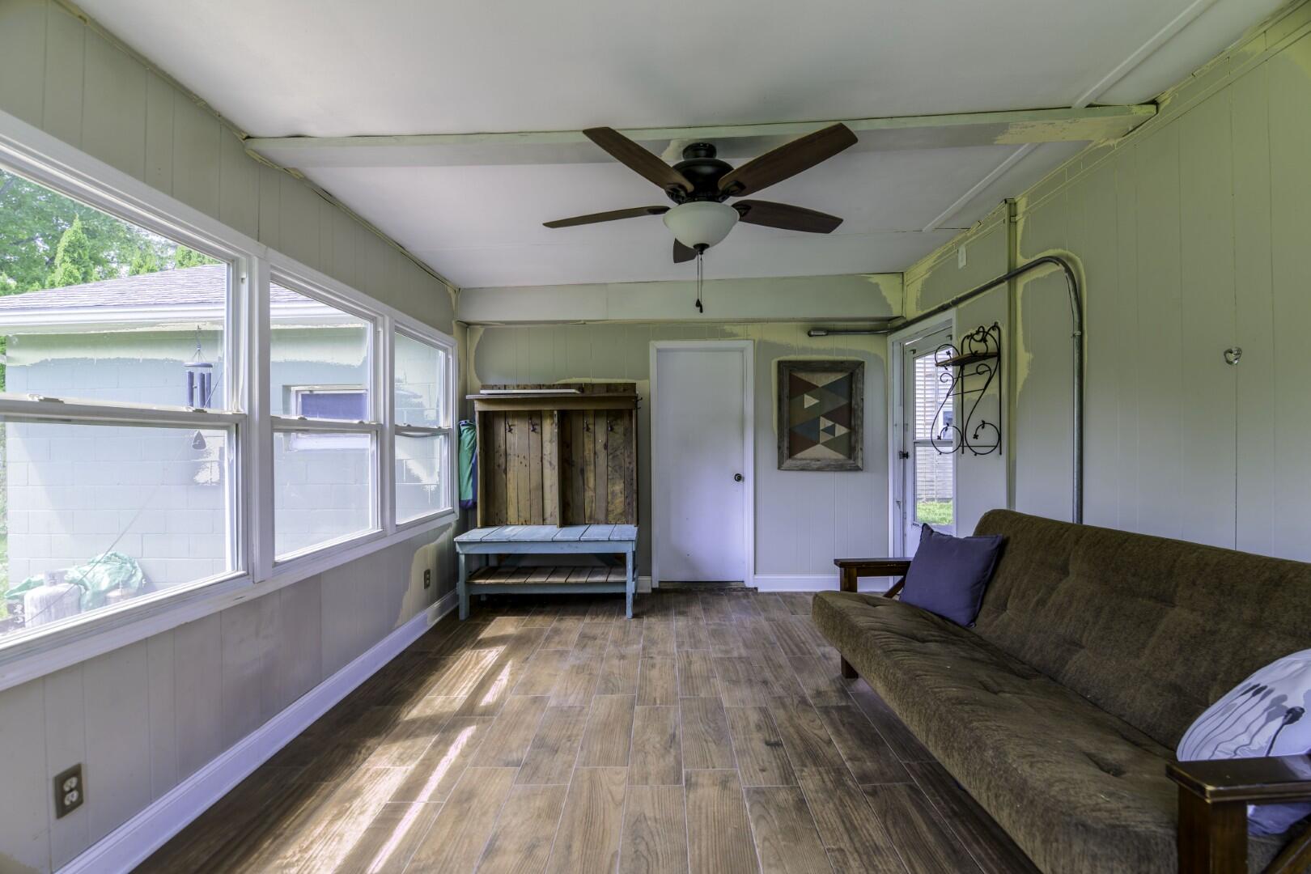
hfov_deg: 100.4
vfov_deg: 77.3
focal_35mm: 15
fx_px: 546
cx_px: 656
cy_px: 437
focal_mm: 15
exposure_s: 1/40
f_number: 8
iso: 100
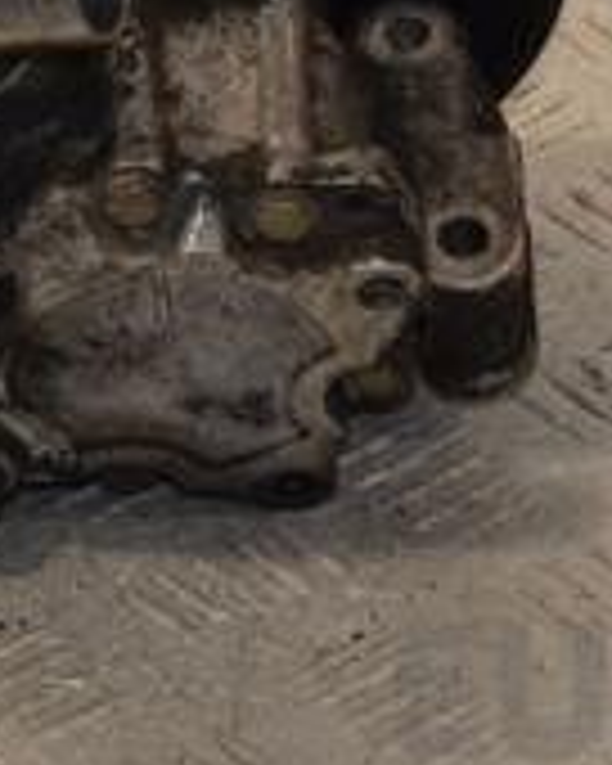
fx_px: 5841
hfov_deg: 6.0
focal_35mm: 258
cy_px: 90
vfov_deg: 7.5
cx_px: 310
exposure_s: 1/200
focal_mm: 52
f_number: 7.1
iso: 800
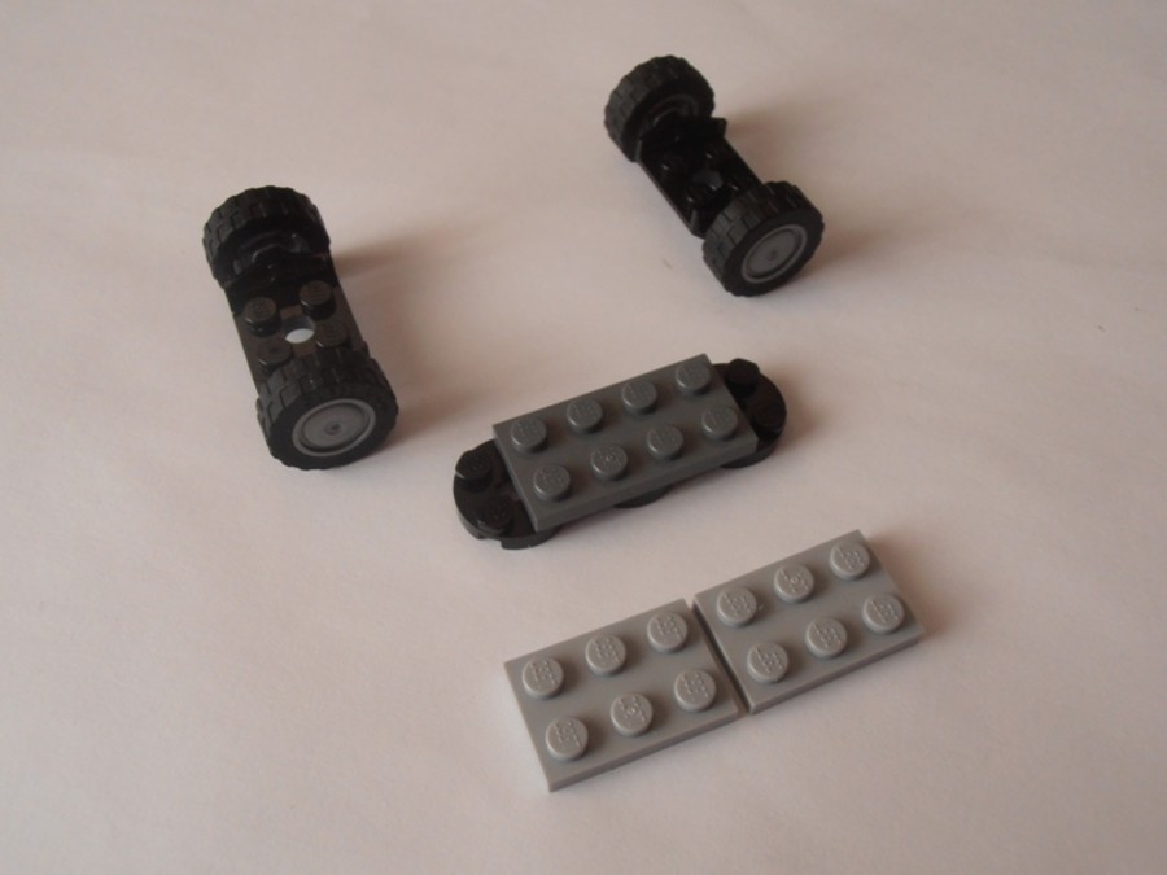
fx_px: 1247
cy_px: 438
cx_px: 584
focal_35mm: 37
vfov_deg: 38.7
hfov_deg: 50.1
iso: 125
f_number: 3.9
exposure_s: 1/20
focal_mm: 6.61
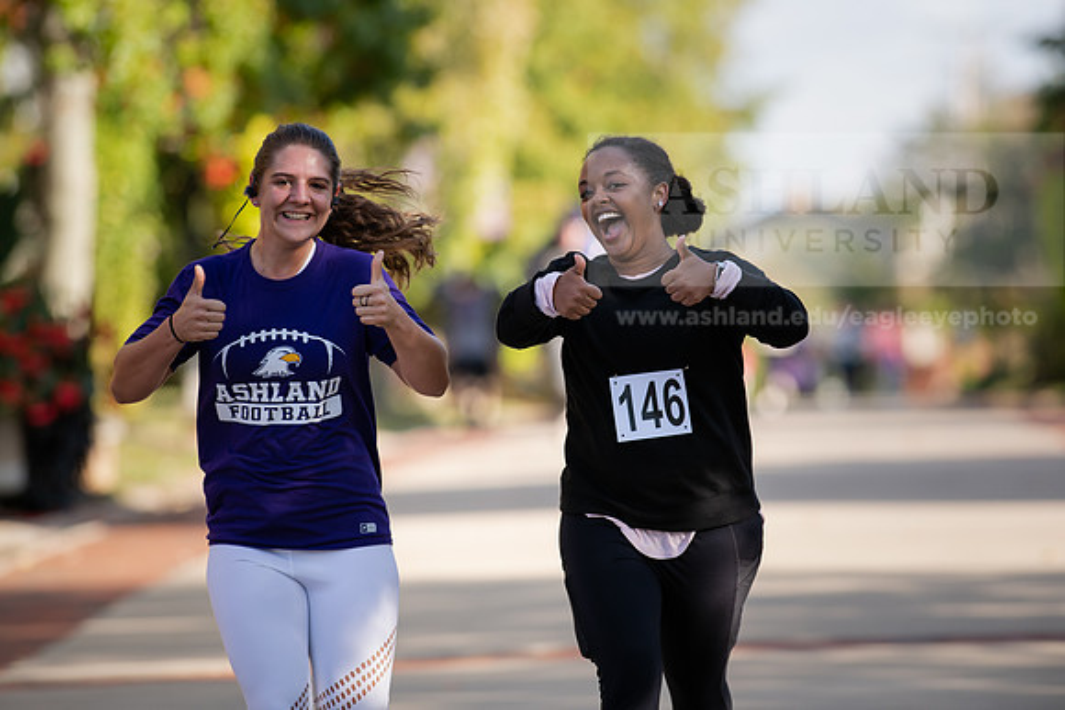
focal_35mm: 300
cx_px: 532
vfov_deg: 4.6
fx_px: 8877
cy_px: 355
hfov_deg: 6.9
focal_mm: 300
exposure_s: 1/500
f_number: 4.5
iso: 200
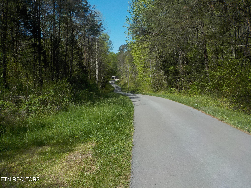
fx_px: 218
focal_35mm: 30
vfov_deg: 46.8
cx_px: 126
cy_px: 94
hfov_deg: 60.0
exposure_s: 1/1250
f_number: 3.3
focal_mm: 4.1
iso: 125
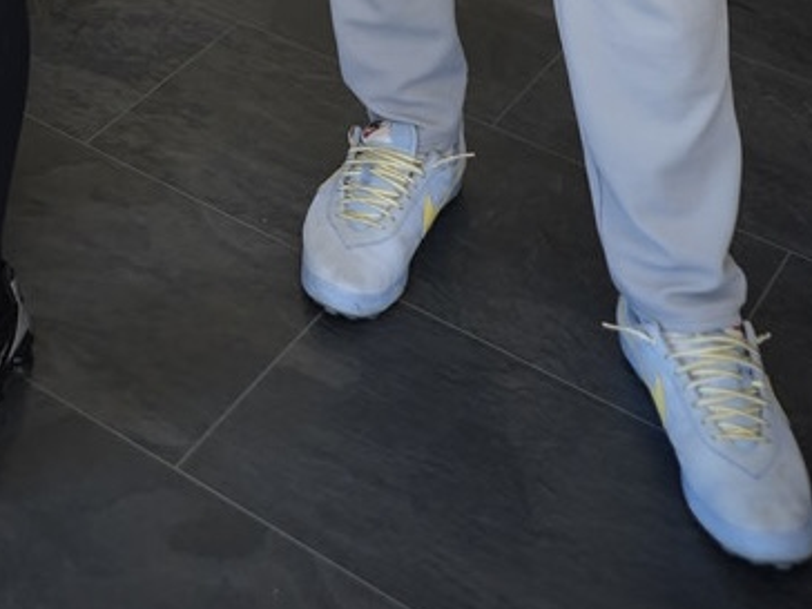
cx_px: -62
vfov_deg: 14.8
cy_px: -718
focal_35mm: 75
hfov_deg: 24.4
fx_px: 1759
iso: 80
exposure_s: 1/125
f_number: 2
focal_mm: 20
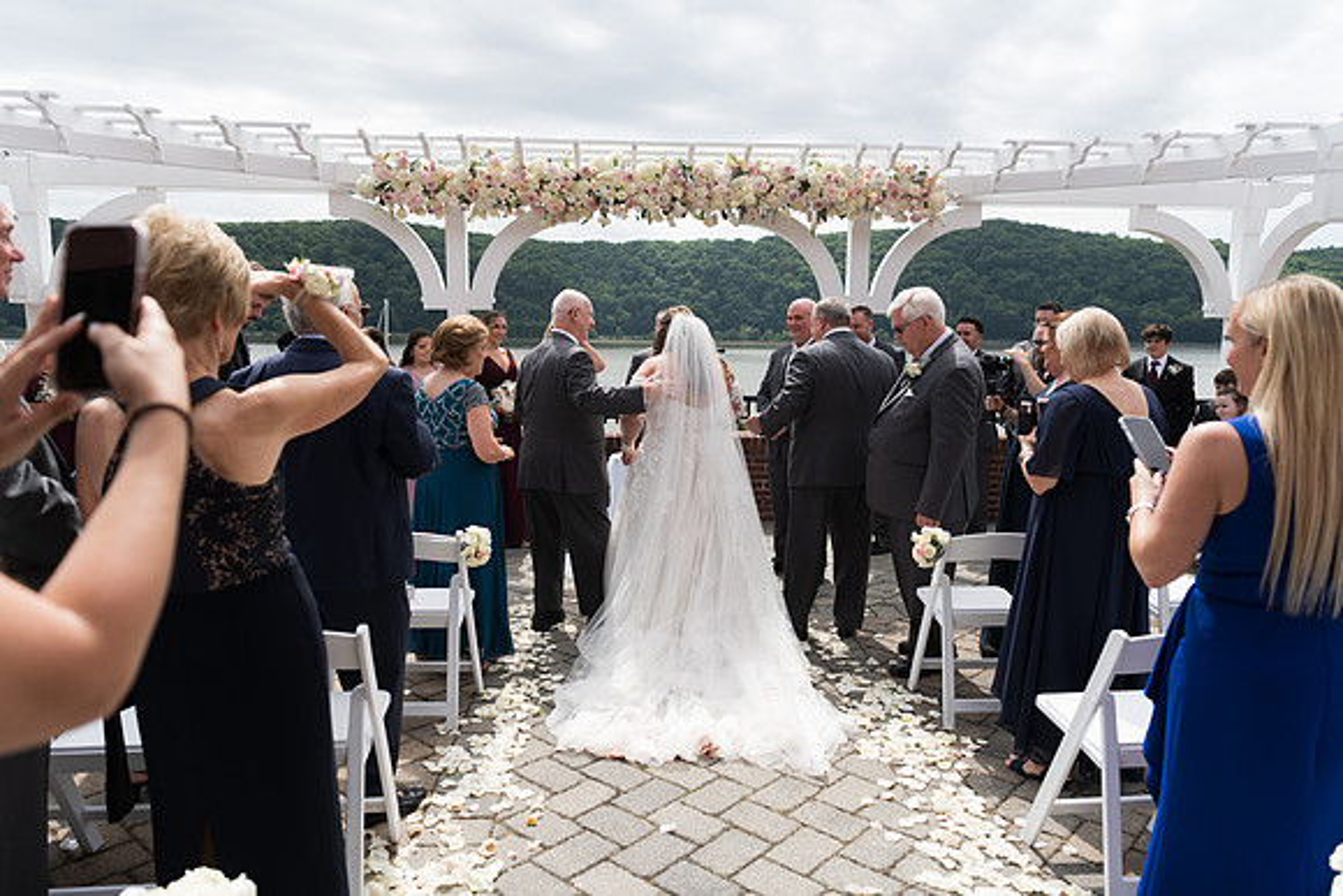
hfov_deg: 73.1
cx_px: 672
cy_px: 448
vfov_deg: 52.6
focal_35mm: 24
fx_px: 906
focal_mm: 24
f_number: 2.8
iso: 64
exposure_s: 1/1600
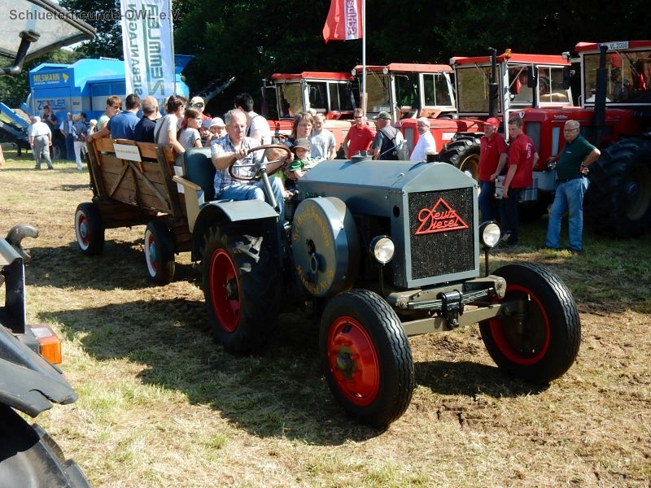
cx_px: 326
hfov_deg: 43.9
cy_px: 244
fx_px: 809
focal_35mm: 43
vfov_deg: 33.6
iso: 125
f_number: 4.2
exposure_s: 1/400
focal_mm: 7.6
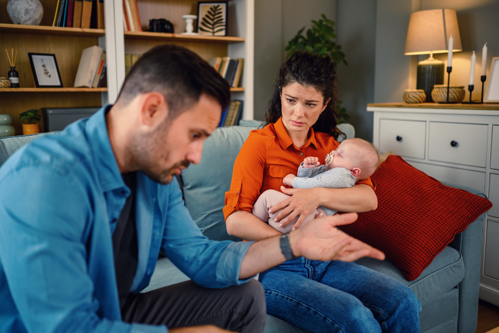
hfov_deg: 54.4
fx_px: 485
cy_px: 166
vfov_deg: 37.9
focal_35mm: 35
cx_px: 250
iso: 500
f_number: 1.8
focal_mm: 35
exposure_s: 1/200
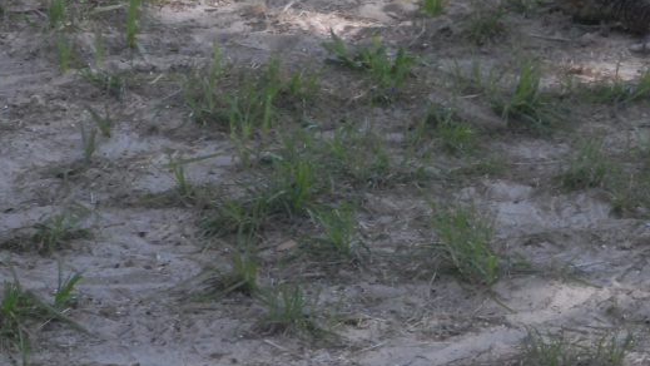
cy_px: -33
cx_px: 698
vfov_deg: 4.4
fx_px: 4723
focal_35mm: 274
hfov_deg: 7.8
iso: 1100
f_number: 18
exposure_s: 1/50
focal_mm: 70
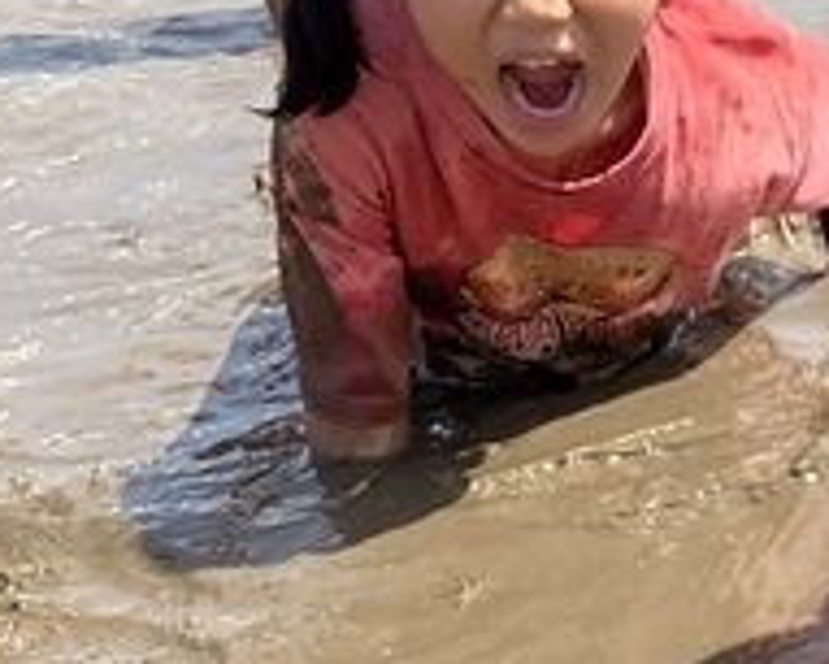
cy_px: 271
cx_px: 1000
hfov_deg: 19.4
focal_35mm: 93
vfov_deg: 16.5
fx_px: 2283
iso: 32
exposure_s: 1/1185
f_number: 1.8
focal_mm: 3.99
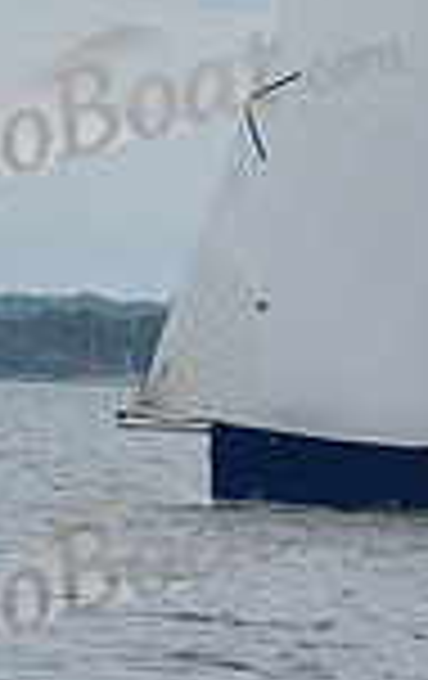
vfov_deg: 3.2
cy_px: -176
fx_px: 12334
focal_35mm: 664
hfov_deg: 2.0
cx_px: 637
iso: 250
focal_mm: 170
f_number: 10
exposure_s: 1/800
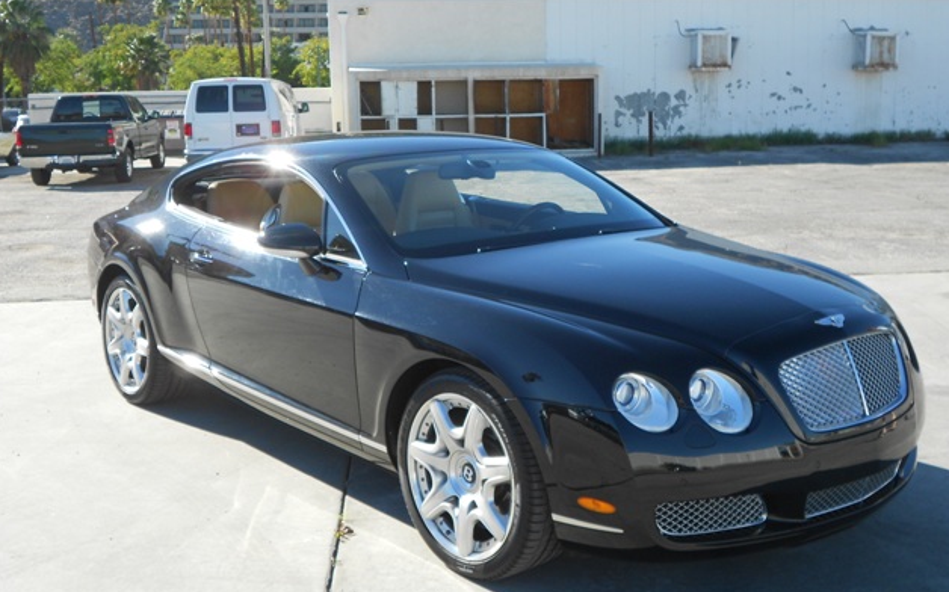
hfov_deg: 49.3
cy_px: 263
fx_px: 1034
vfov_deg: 31.9
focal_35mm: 40
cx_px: 468
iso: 80
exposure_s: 1/320
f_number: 3.9
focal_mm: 6.7
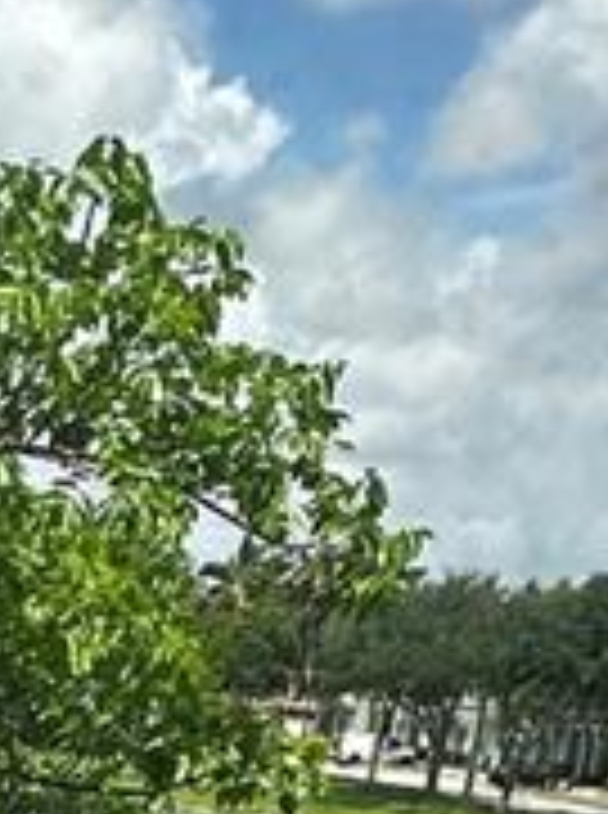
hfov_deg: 13.9
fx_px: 2186
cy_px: 1403
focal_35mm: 93
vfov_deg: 17.6
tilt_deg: -18.5
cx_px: -531
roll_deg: -3.5
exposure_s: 1/1233
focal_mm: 2.22
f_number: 2.2
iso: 40
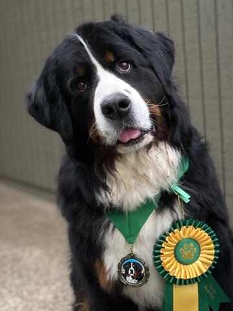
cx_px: 116
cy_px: 156
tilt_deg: -13.4
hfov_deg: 53.1
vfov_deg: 67.3
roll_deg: +1.7
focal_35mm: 26
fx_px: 233
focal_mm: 4.25
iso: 250
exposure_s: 1/60
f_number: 1.8
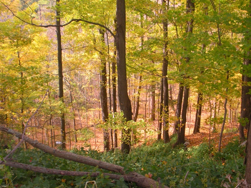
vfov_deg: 32.9
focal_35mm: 44
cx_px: 126
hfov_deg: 42.9
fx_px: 319
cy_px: 94
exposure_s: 1/117
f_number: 4
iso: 142
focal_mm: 7.7
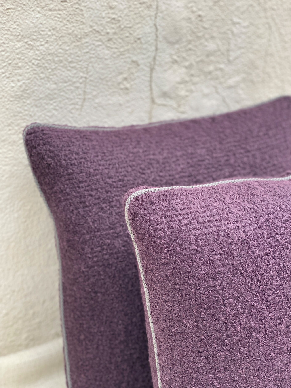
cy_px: 197
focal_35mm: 53
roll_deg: -3.7
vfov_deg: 36.2
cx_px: 143
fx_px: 594
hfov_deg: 27.5
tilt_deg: -25.3
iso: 64
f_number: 2
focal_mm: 6
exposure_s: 1/122
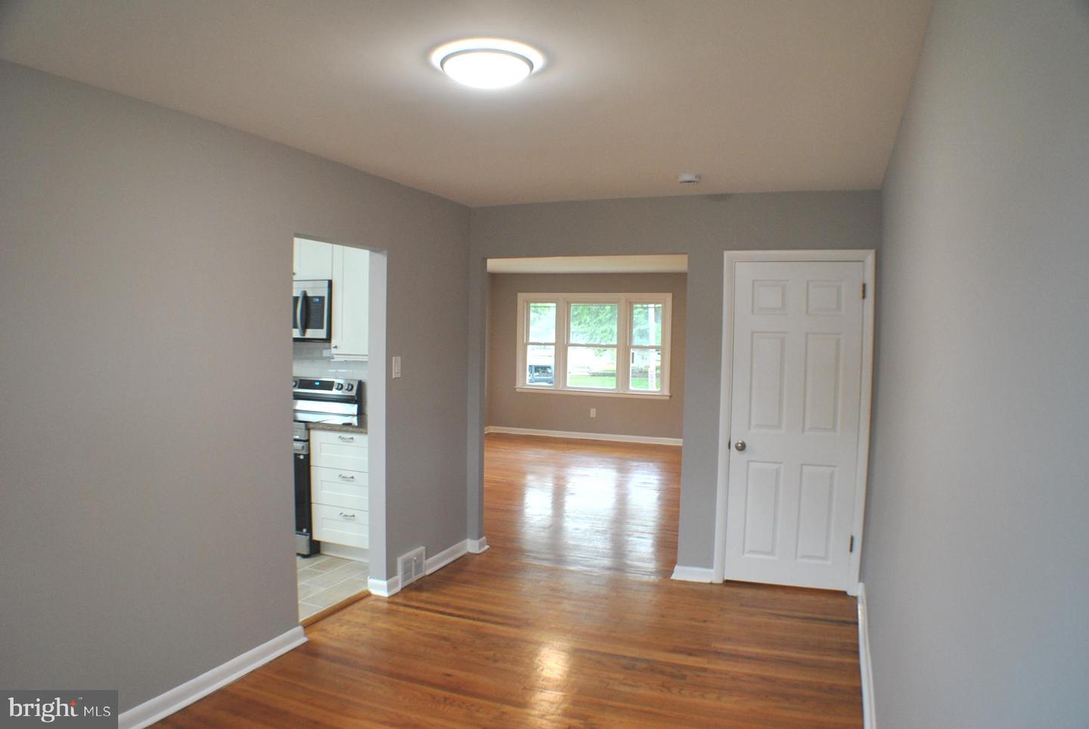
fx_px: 909
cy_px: 364
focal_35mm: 30
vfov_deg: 43.7
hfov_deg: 61.9
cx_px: 544
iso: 360
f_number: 3.8
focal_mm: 20
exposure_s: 1/30
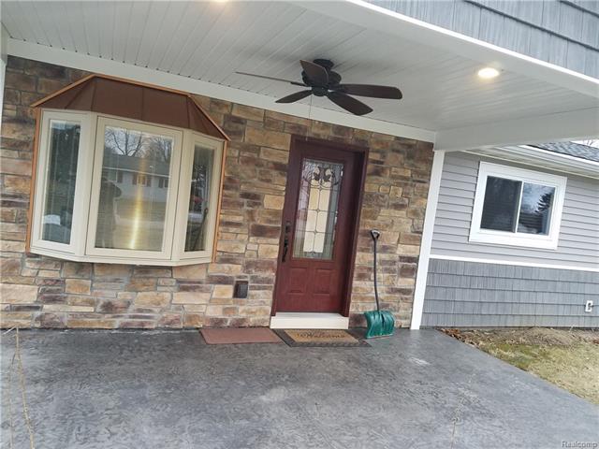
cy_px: 224
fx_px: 450
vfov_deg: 53.1
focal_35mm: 26
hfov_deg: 67.3
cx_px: 300
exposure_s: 1/24
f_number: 1.7
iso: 160
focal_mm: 4.2
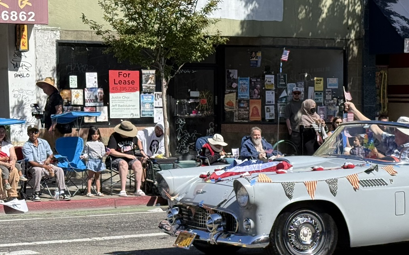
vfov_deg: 12.8
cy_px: 173
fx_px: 1137
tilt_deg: -4.0
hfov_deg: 20.1
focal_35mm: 102
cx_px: 337
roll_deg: +0.0
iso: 64
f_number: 1.78
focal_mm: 6.76
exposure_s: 1/3534
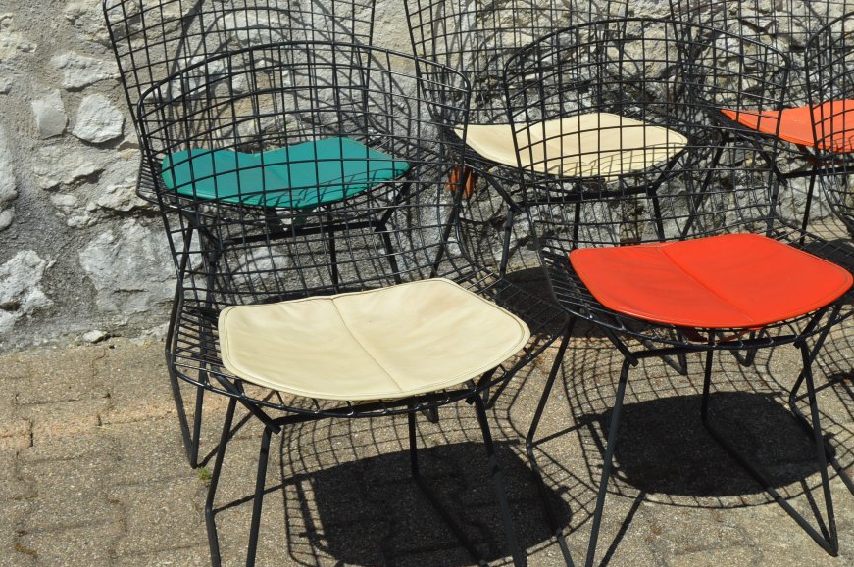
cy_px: 257
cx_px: 582
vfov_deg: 21.9
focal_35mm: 62
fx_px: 1469
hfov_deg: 32.1
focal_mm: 30
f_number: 9
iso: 100
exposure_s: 1/320
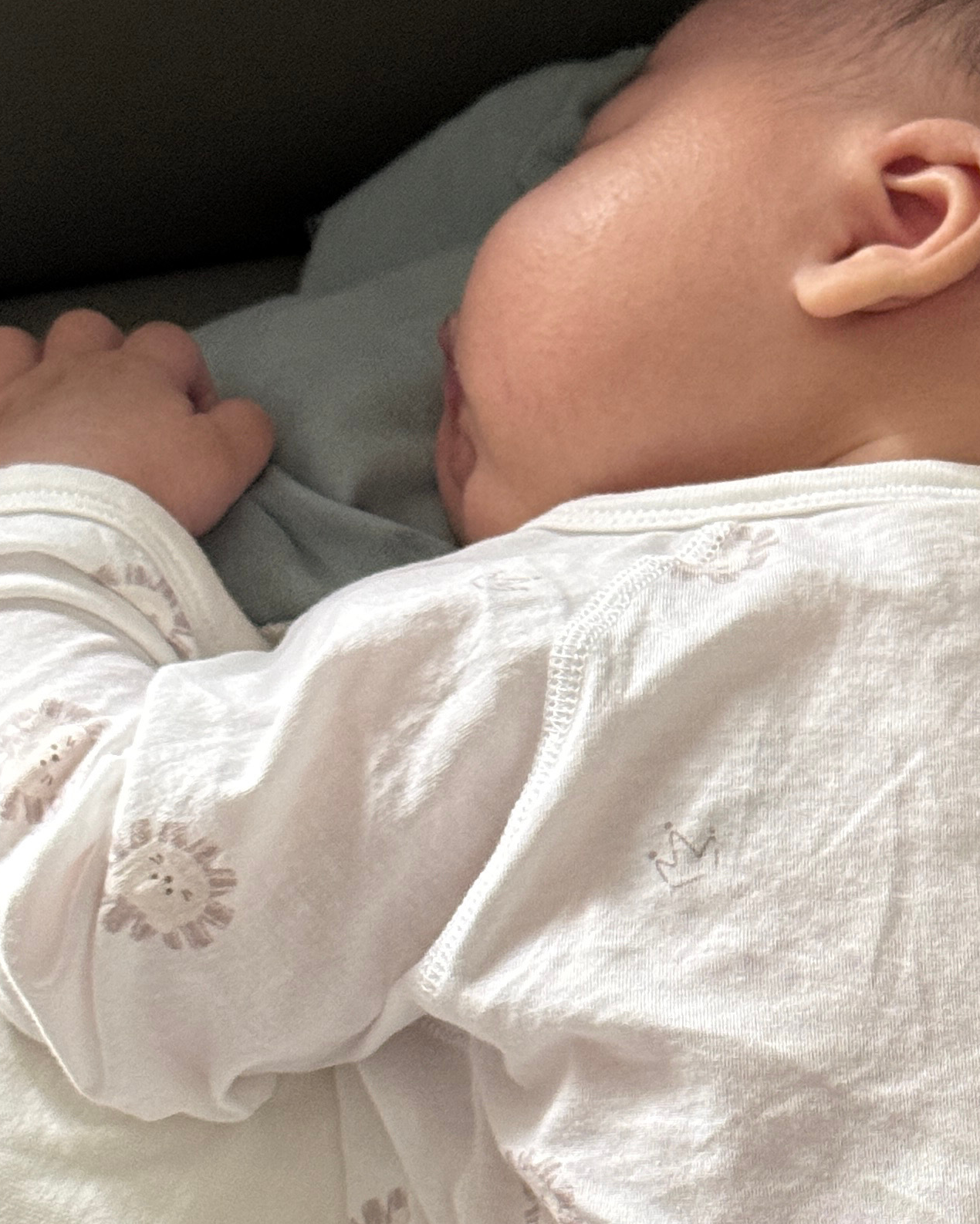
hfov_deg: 12.8
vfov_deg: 15.7
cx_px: 1019
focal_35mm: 119
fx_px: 4314
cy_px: 1342
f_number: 1.78
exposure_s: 1/56
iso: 250
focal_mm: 6.76
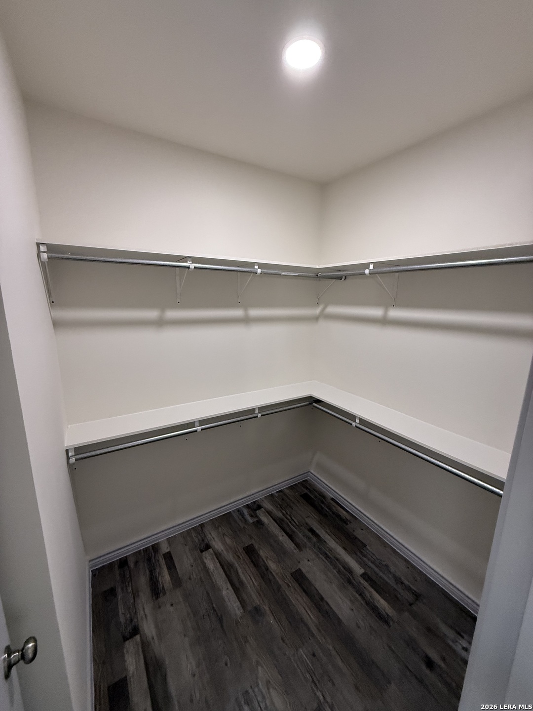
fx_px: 287
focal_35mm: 14
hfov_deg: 85.7
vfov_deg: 102.1
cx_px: 266
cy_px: 356
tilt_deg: -8.0
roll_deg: -0.6
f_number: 2.2
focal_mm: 2.22
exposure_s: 1/120
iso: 320
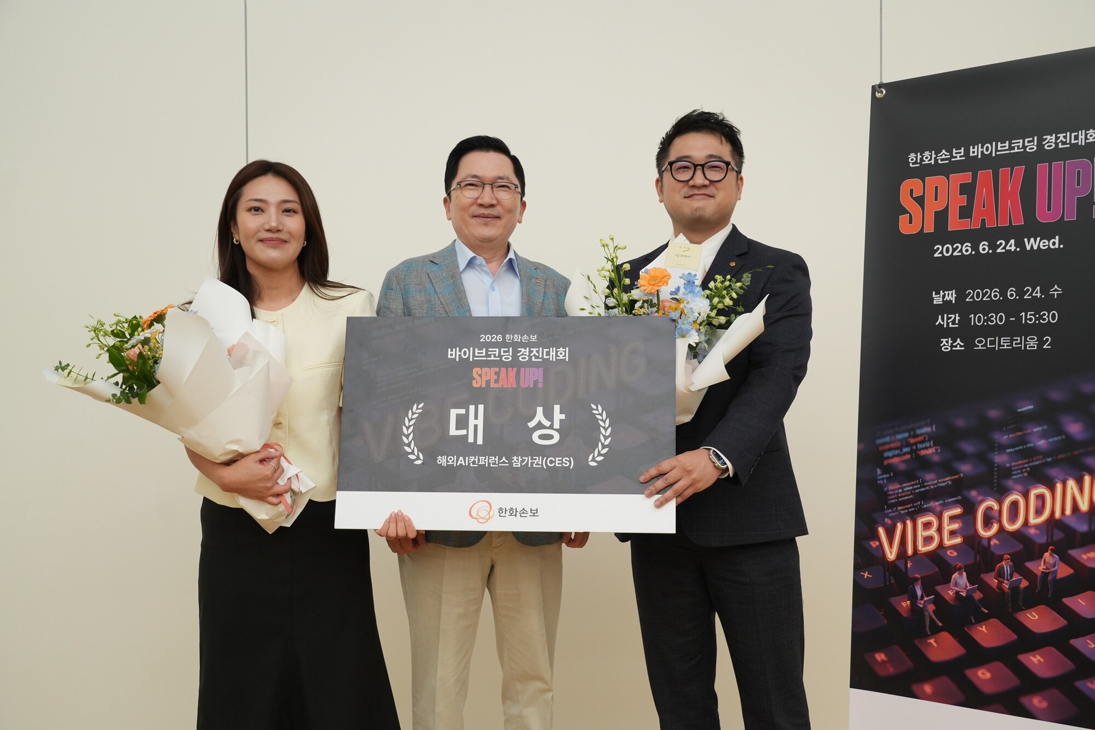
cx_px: 548
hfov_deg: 47.4
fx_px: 1247
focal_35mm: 41
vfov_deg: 32.6
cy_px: 365
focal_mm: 41
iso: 640
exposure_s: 1/60
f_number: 4
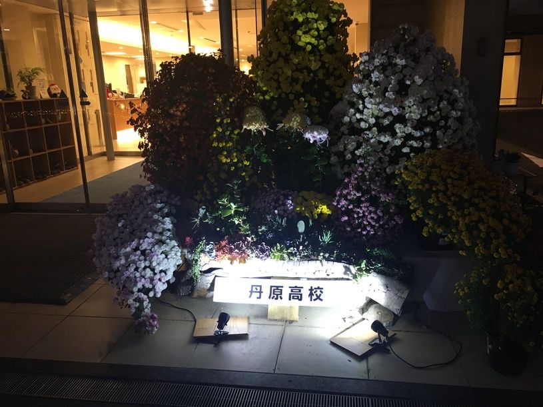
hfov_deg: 61.7
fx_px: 455
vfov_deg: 48.2
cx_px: 272
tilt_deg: -13.3
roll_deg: +0.6
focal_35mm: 29
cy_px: 204
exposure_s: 1/30
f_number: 2.2
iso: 160
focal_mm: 4.15
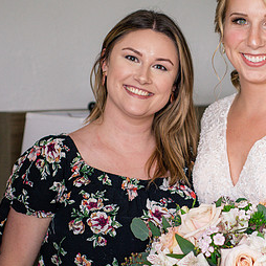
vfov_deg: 17.9
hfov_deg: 17.7
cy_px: 110
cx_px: 226
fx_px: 843
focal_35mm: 97
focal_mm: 50
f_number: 2.8
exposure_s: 1/250
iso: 640
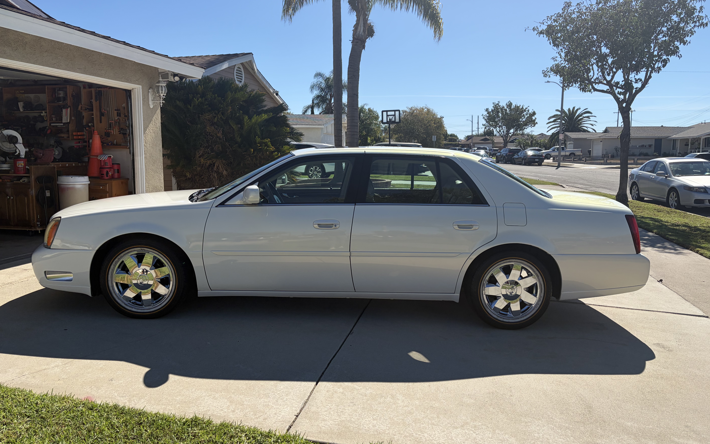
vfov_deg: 44.5
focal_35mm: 28
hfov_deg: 66.5
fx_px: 542
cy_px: 211
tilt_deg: -6.0
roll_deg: +0.2
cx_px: 359
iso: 50
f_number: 1.6
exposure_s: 1/4065
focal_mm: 5.96
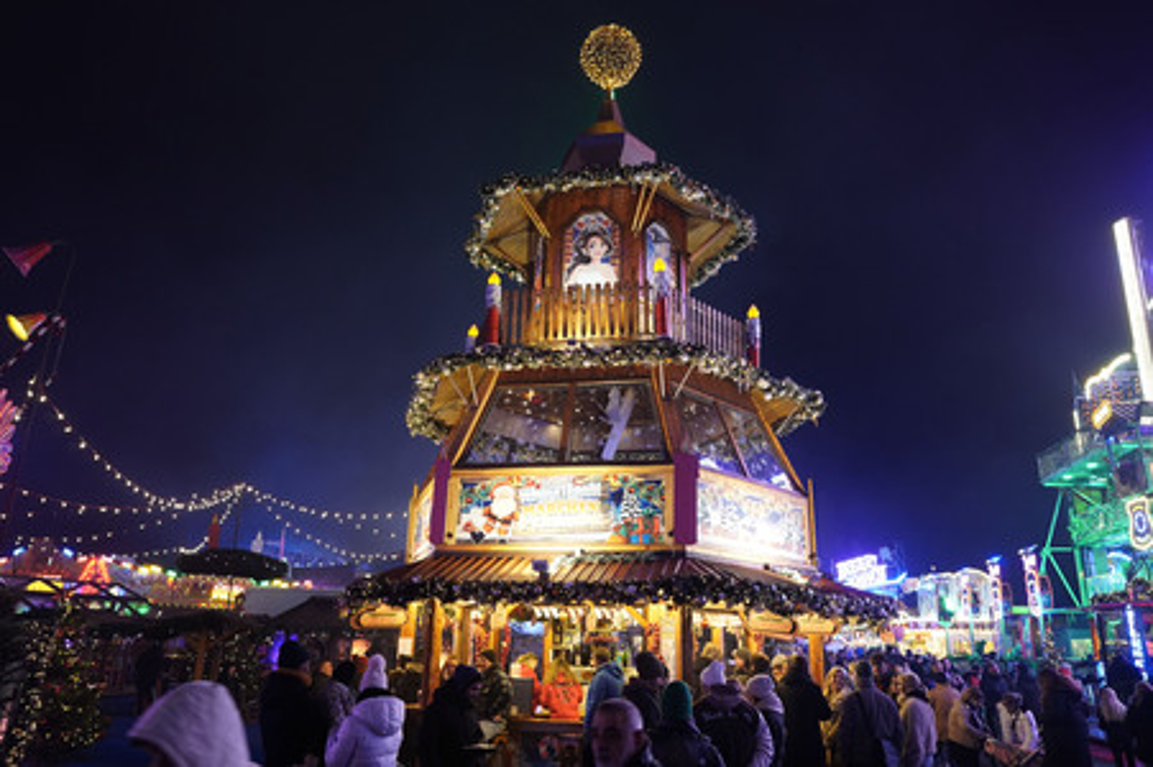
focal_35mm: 26
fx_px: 816
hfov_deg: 70.5
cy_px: 384
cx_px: 576
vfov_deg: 50.3
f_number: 4
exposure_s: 1/50
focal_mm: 17
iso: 1000
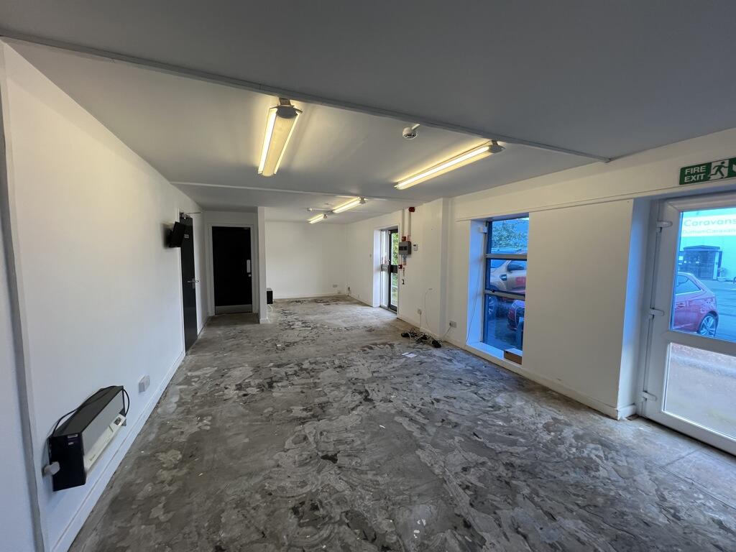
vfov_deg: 89.9
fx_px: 276
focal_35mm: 13
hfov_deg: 106.2
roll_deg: +0.5
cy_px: 276
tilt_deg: -6.0
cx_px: 368
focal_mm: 1.57
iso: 100
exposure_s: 1/100
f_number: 1.8
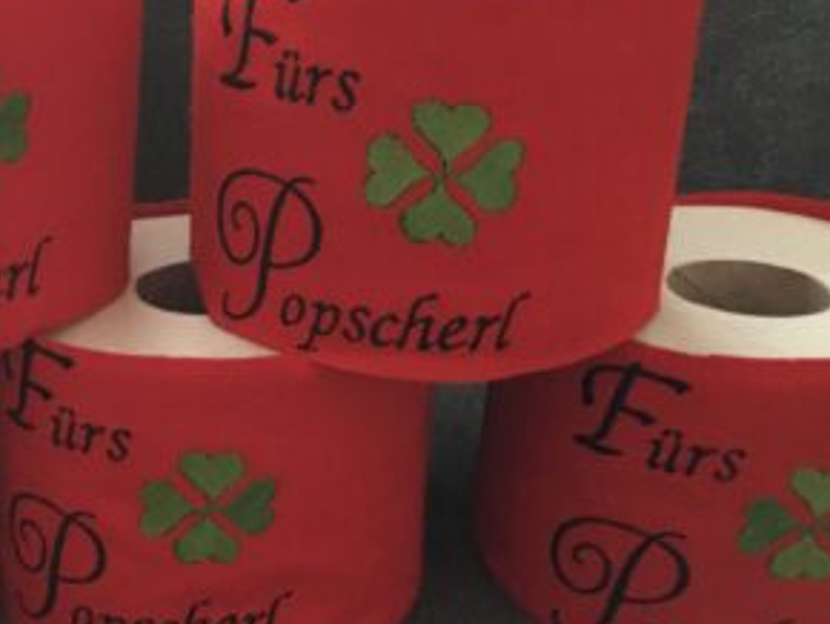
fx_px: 1440
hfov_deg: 31.1
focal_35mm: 60
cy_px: 338
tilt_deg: -27.5
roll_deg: -0.6
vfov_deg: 24.4
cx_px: 126
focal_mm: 4.15
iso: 250
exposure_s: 1/17
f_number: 2.2
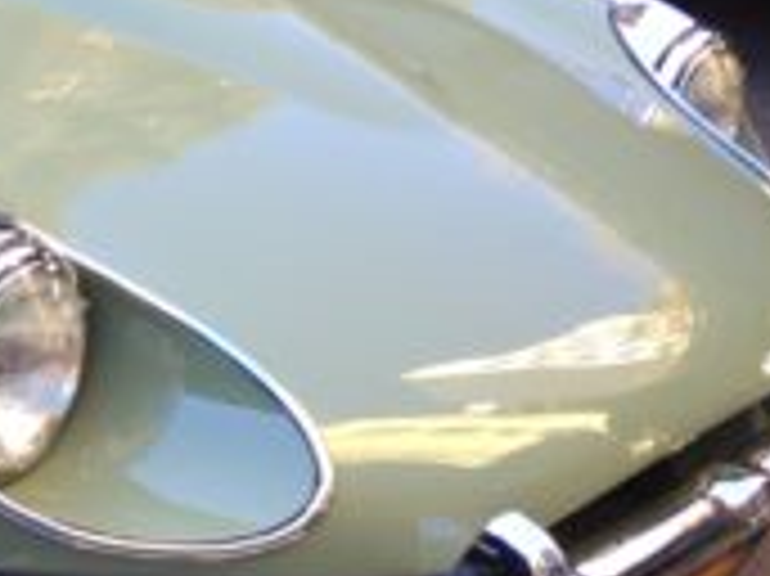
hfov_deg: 17.6
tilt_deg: -18.1
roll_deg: -0.7
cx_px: -338
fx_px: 2267
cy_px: 162
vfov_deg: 14.4
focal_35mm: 102
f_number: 2.2
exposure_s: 1/60
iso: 25
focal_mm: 4.15
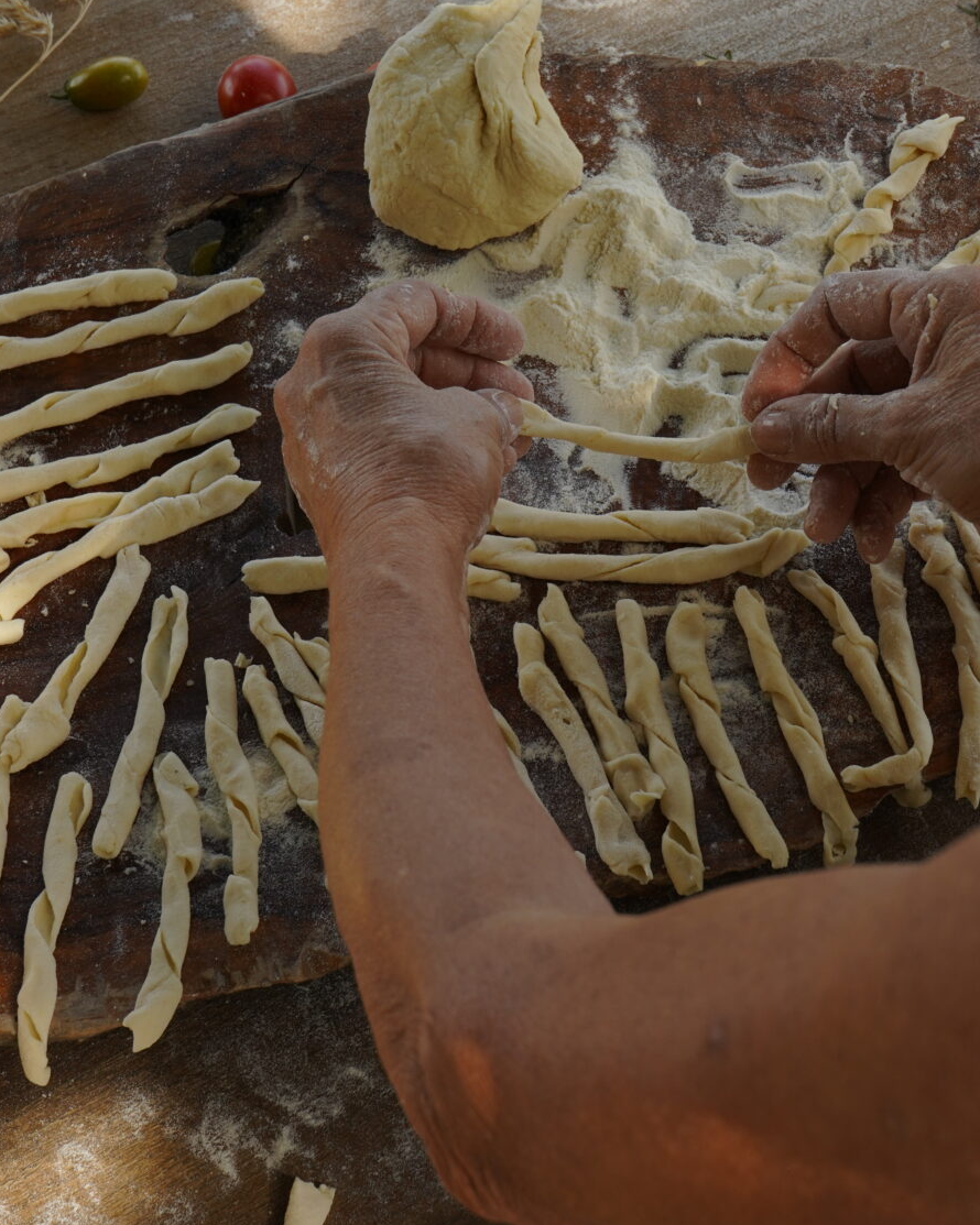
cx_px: 557
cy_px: 551
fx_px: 2865
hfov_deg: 19.4
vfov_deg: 24.1
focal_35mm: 79
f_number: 11
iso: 500
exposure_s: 1/200
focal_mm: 61
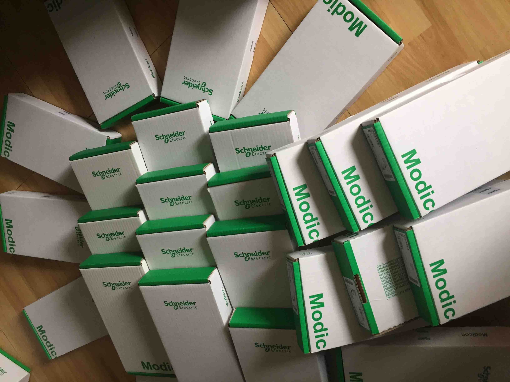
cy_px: 191
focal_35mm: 29
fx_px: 427
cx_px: 255
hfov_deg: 61.7
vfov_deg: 48.2
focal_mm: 4.15
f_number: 2.2
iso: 64
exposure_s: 1/33
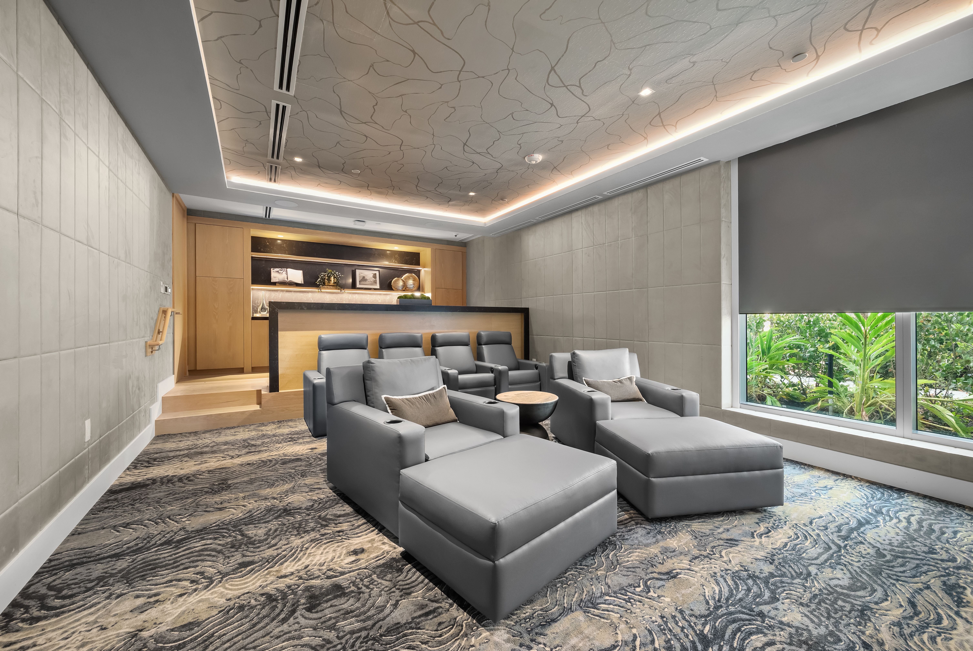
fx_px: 379
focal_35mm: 14
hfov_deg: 104.2
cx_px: 486
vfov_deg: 81.4
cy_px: 326
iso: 1250
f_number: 7.1
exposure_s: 1/2
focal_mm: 14
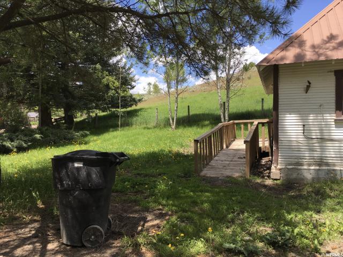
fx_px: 287
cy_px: 128
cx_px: 172
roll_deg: +1.4
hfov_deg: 61.7
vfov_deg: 48.2
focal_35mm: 29
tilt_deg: +0.6
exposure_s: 1/769
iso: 25
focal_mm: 4.15
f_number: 2.2
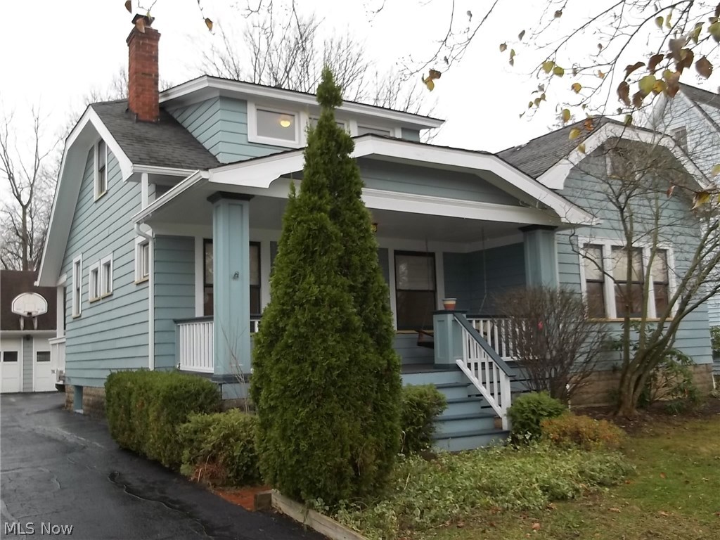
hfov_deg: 55.4
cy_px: 270
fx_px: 686
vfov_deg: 42.9
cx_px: 360
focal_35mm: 33
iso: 80
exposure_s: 1/60
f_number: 3.3
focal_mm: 5.9
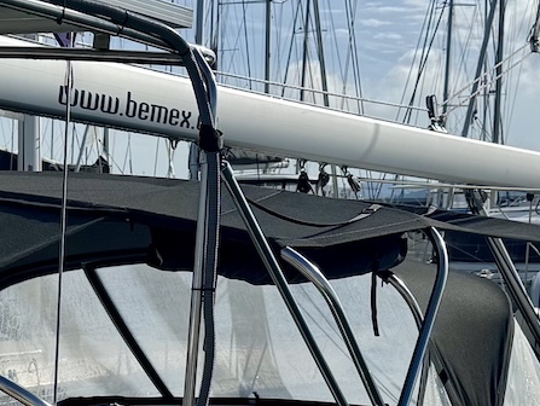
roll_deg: -0.4
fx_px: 1608
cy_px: 505
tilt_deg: -9.5
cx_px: 71
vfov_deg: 13.9
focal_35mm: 103
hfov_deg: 18.8
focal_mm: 6.76
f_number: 1.78
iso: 80
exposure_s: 1/10417
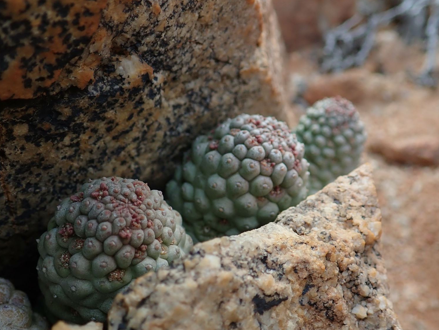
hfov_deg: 46.8
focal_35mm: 40
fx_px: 507
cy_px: 189
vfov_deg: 35.9
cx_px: 209
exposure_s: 1/125
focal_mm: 5.5
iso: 160
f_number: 2.3
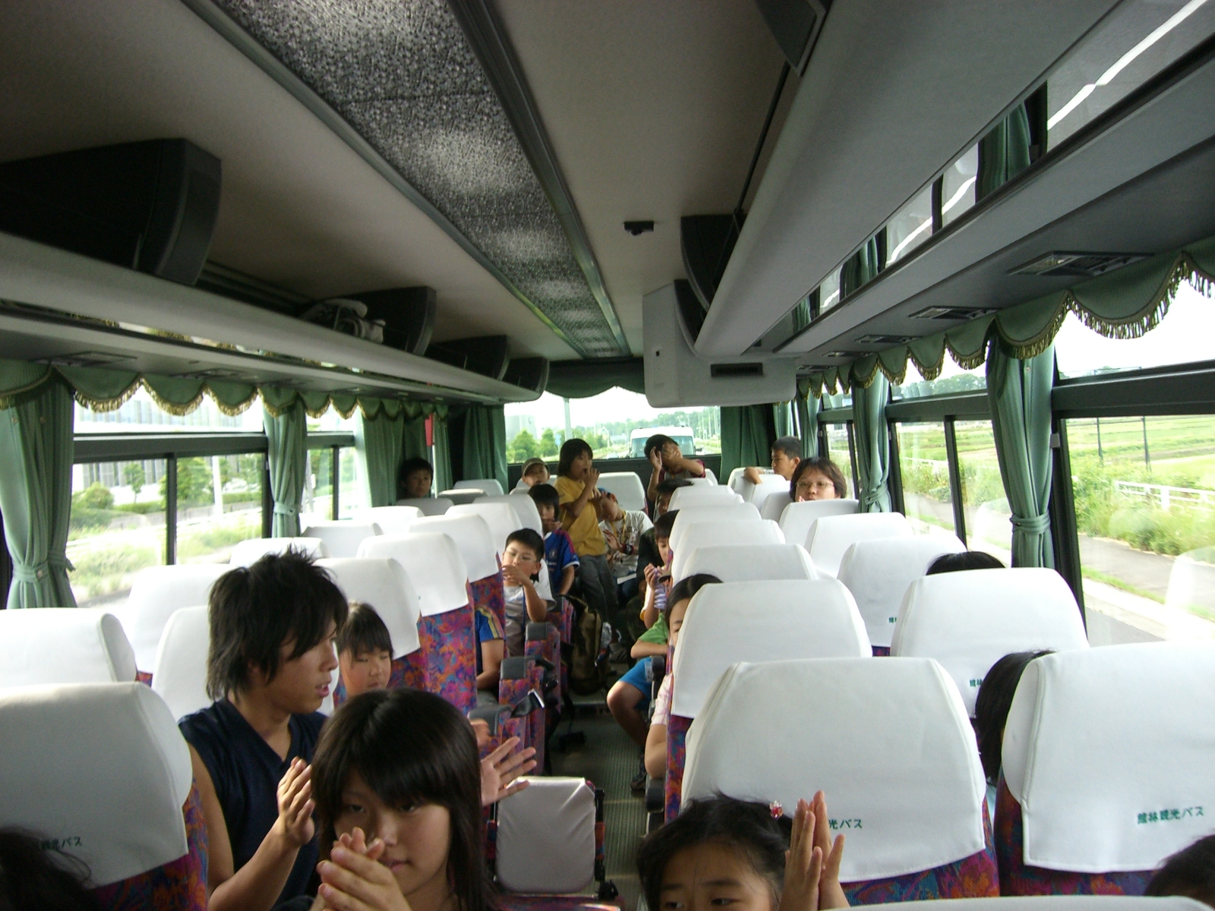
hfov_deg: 49.0
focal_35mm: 38
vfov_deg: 37.7
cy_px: 456
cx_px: 608
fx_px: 1334
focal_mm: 6.2
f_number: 2.7
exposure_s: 1/160
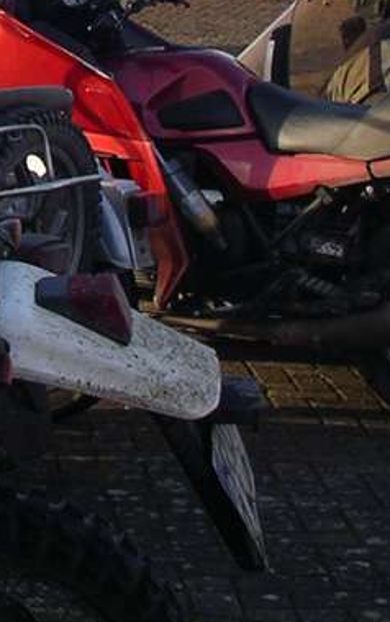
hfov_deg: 9.8
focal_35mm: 132
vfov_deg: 15.4
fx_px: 2241
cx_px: -85
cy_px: -47
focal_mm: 5.7
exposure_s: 1/200
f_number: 2.8
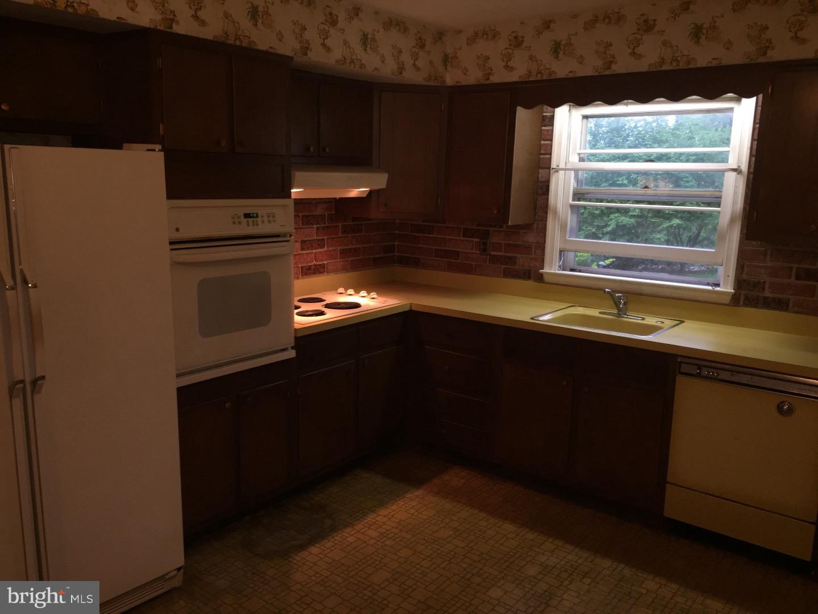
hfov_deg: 61.7
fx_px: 685
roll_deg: -1.8
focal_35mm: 29
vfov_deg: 48.2
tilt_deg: -10.9
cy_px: 307
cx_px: 409
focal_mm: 4.15
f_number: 2.2
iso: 64
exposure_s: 1/30
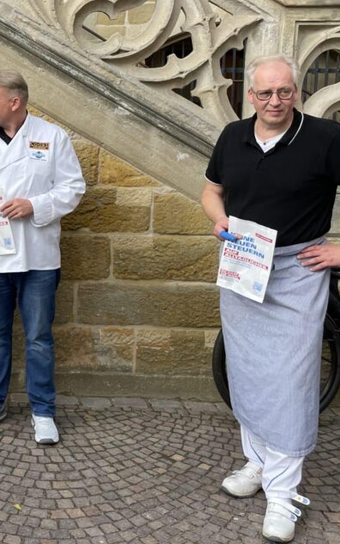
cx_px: -81
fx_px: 772
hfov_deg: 22.6
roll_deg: -0.7
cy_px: 190
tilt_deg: -6.7
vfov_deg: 38.5
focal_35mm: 52
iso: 32
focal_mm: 4.2
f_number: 1.6
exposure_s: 1/979
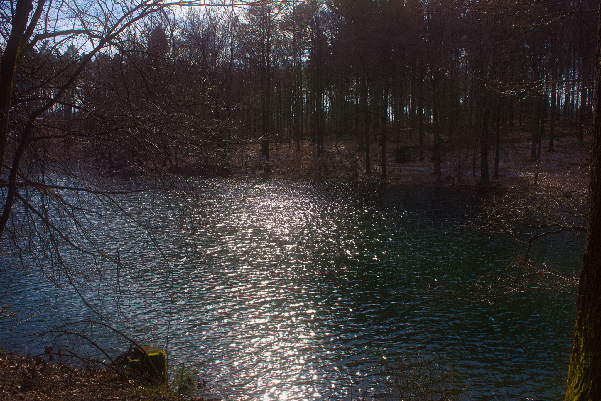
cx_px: 300
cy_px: 200
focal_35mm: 32
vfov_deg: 41.7
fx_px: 526
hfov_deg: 59.5
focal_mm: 21
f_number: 8
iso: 100
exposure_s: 1/1000
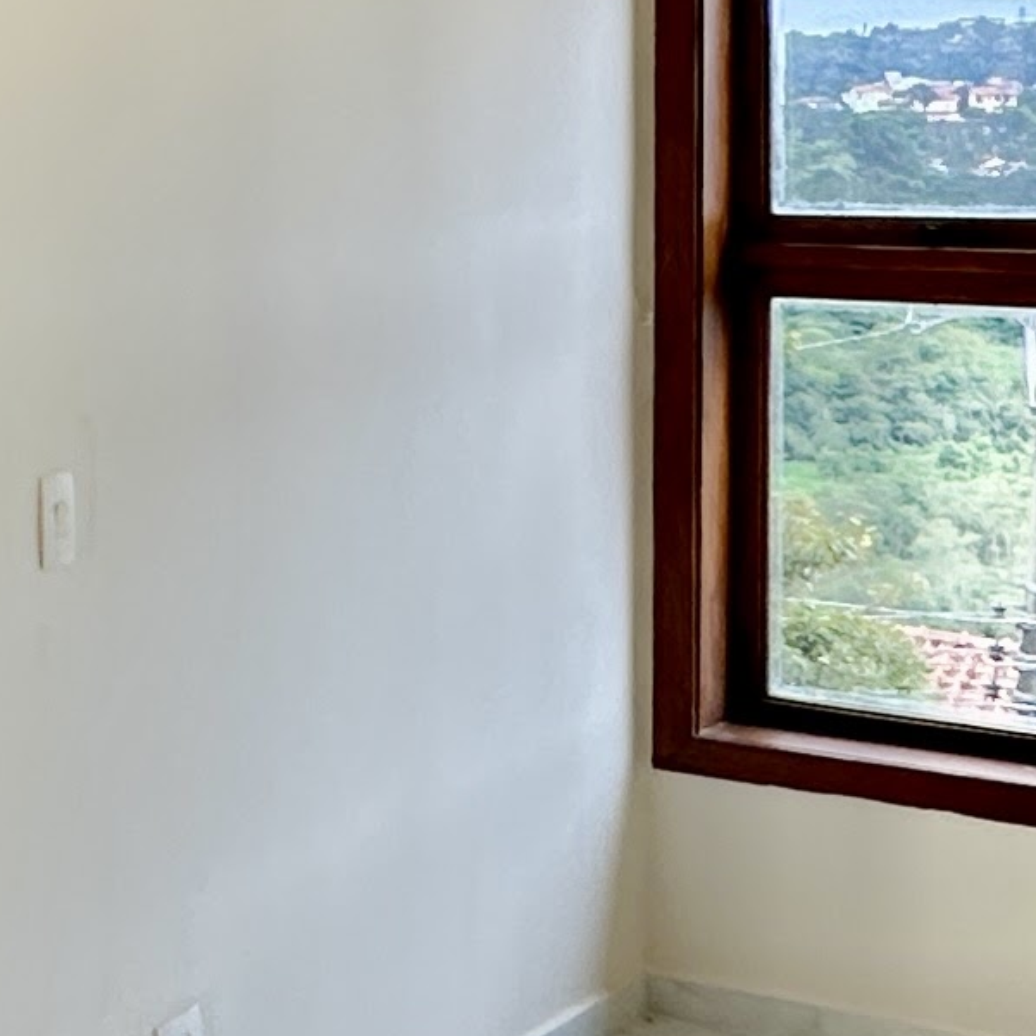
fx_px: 2810
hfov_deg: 17.3
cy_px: 160
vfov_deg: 20.6
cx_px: -784
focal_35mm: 83
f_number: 2.2
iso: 160
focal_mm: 2.22
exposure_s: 1/120
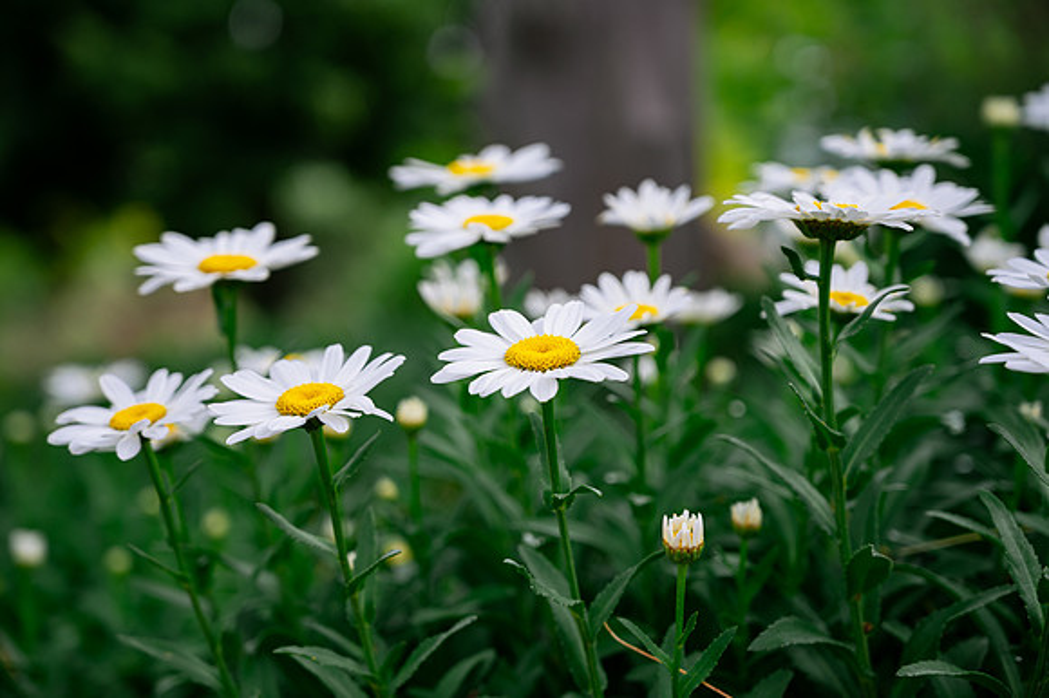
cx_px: 524
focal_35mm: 70
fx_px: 2038
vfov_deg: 19.4
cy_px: 349
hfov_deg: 28.9
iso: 100
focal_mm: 70
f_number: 4
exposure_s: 1/500
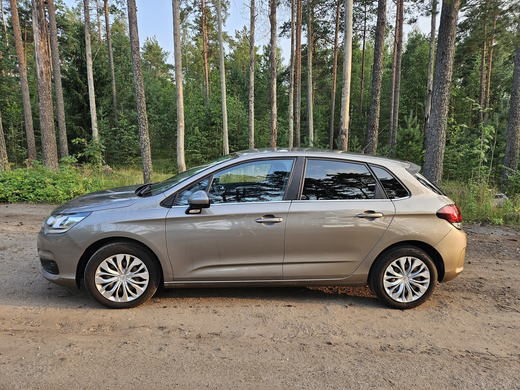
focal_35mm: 23
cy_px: 195
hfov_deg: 73.9
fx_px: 346
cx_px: 260
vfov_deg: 58.9
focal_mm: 5.4
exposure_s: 1/190
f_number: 1.8
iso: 50
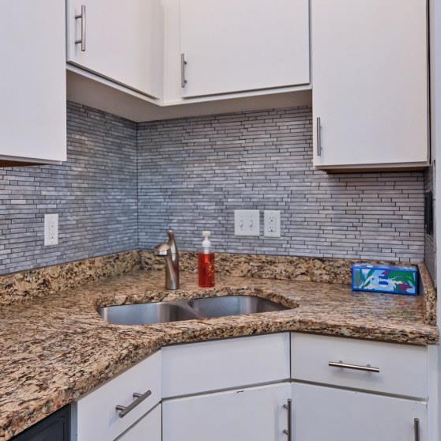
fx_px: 461
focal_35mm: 32
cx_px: 187
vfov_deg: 51.0
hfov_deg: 50.9
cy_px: 199
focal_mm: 14
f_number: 4
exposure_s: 1/60
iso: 640
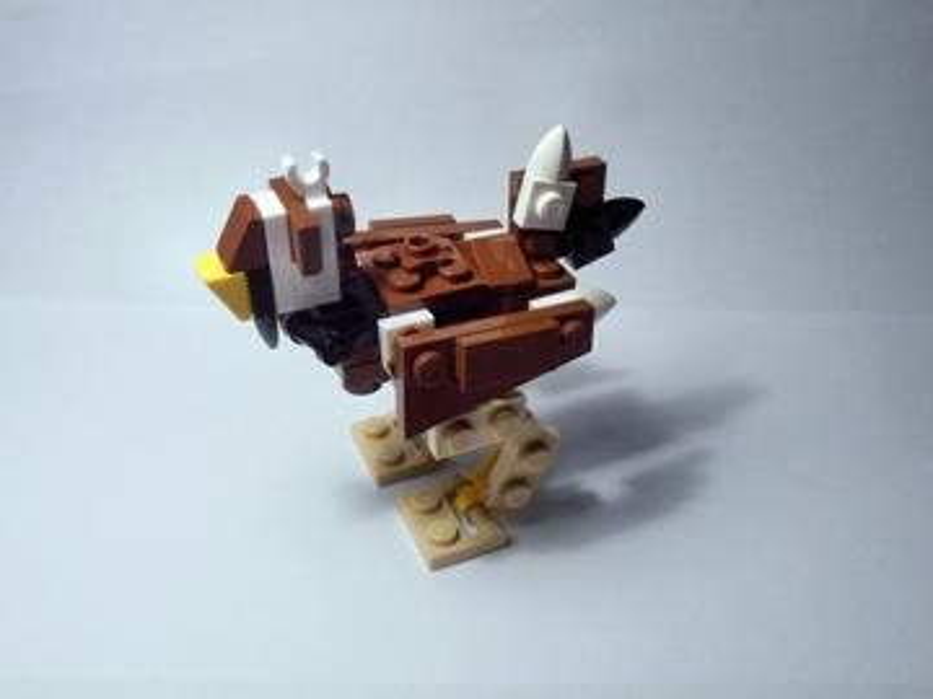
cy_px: 350
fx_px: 997
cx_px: 466
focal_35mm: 37
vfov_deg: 38.7
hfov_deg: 50.1
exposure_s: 1/60
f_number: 3.9
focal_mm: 6.61
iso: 80
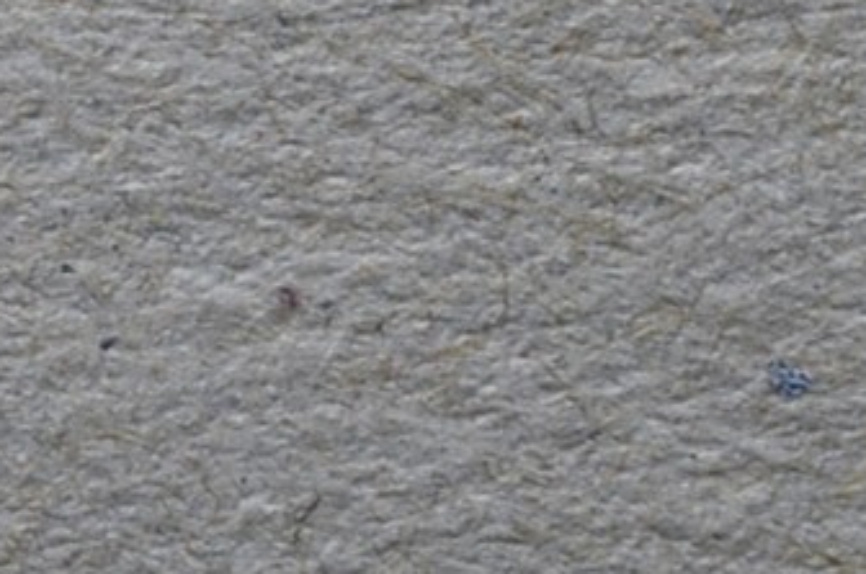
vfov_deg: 2.3
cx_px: -2116
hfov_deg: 3.3
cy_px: -517
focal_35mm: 605
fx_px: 14524
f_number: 14
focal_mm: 55
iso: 400
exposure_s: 1/250
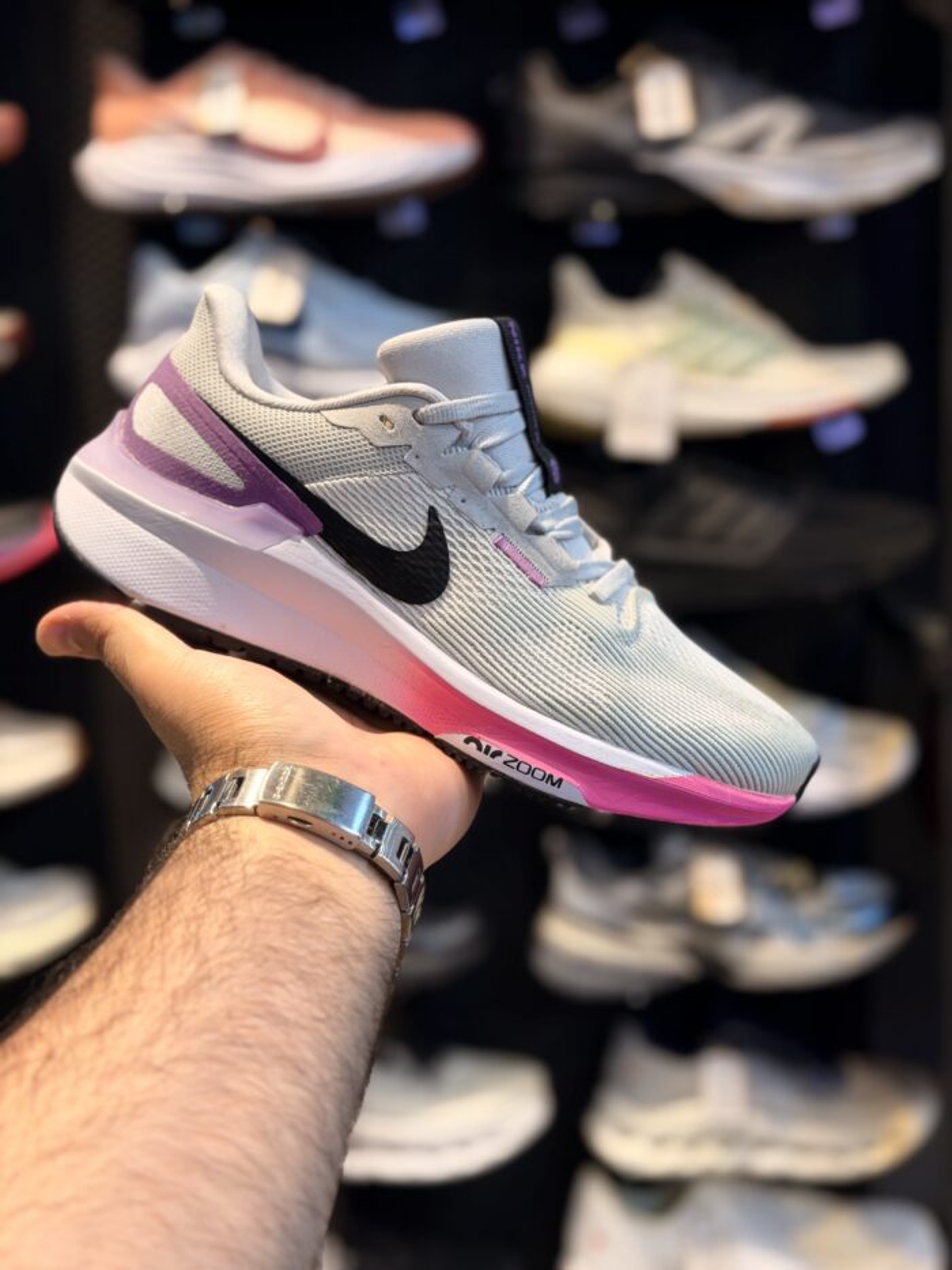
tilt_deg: -12.5
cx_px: 476
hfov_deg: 30.3
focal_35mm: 48
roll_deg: +2.1
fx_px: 1760
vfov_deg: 39.7
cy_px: 635
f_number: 1.78
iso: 50
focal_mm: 6.76
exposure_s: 1/100
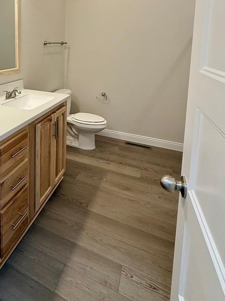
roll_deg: +0.1
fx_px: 217
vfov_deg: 65.1
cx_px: 30
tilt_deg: -7.0
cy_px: 74
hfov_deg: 49.9
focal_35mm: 25
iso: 125
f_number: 2.2
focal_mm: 2.22
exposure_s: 1/120
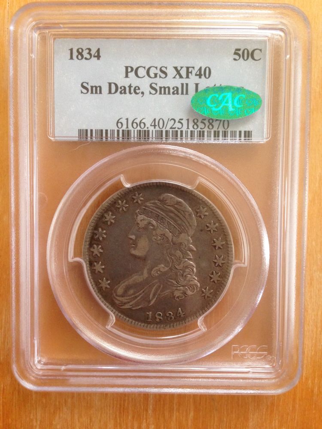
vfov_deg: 55.4
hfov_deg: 42.9
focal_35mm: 33
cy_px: 214
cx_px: 161
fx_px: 409
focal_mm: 4.12
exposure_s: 1/20
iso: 200
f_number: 2.4
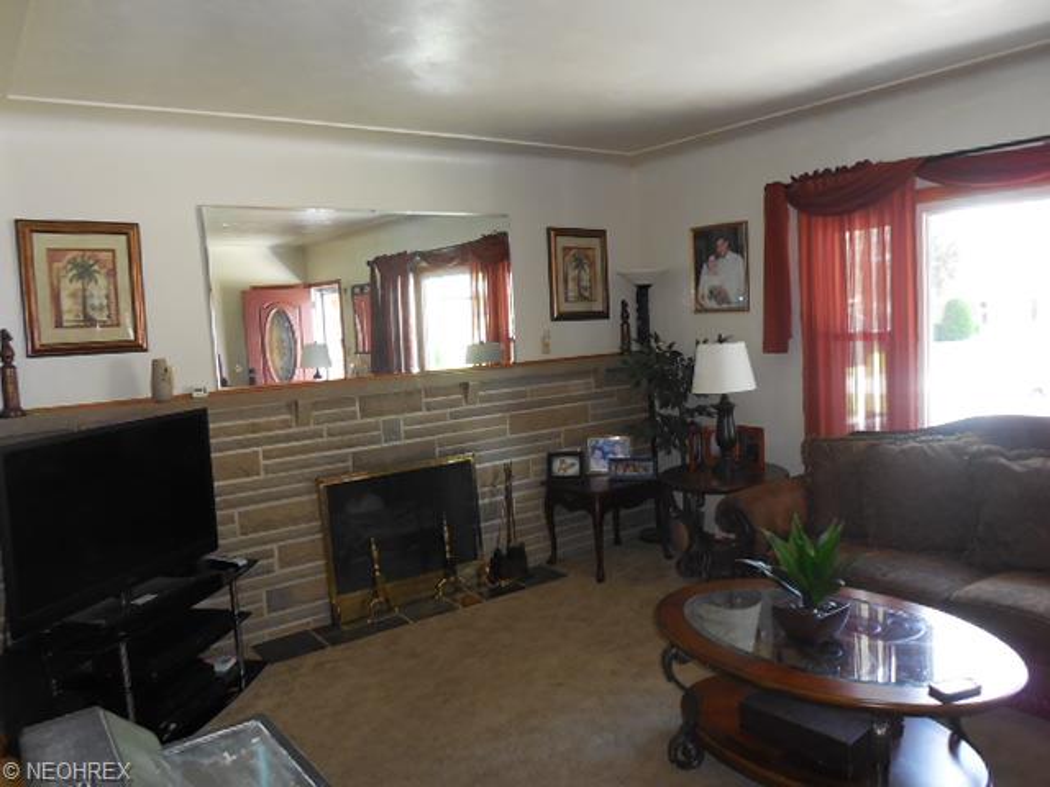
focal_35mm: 26
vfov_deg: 53.1
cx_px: 525
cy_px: 394
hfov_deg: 67.3
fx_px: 789
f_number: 3.5
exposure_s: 1/25
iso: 280
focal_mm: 4.6
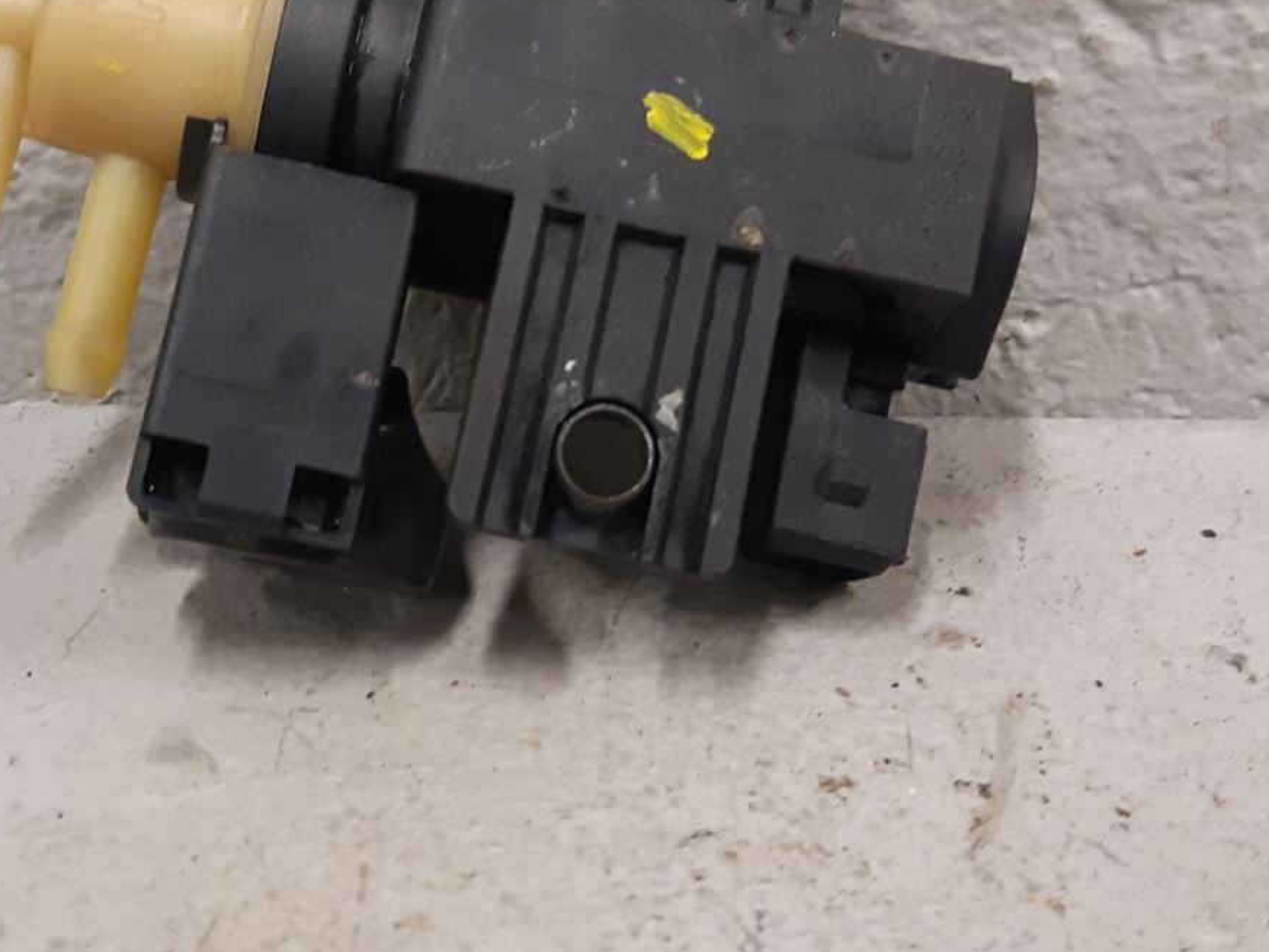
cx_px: 539
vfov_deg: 23.9
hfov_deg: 31.6
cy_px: 285
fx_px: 2237
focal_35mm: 61
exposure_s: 1/50
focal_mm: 3.93
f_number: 1.7
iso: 200
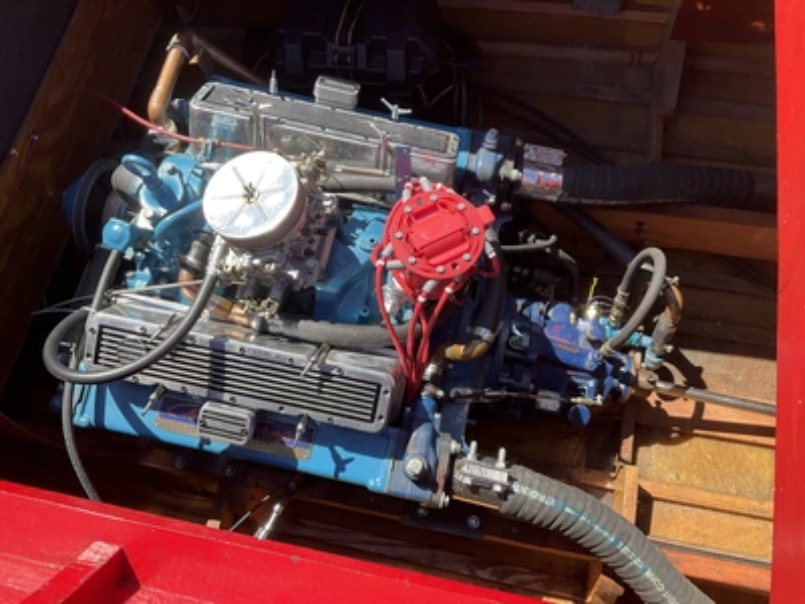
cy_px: 302
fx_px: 674
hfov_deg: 61.7
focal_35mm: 29
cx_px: 402
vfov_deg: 48.2
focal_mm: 3
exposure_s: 1/593
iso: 25
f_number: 1.8
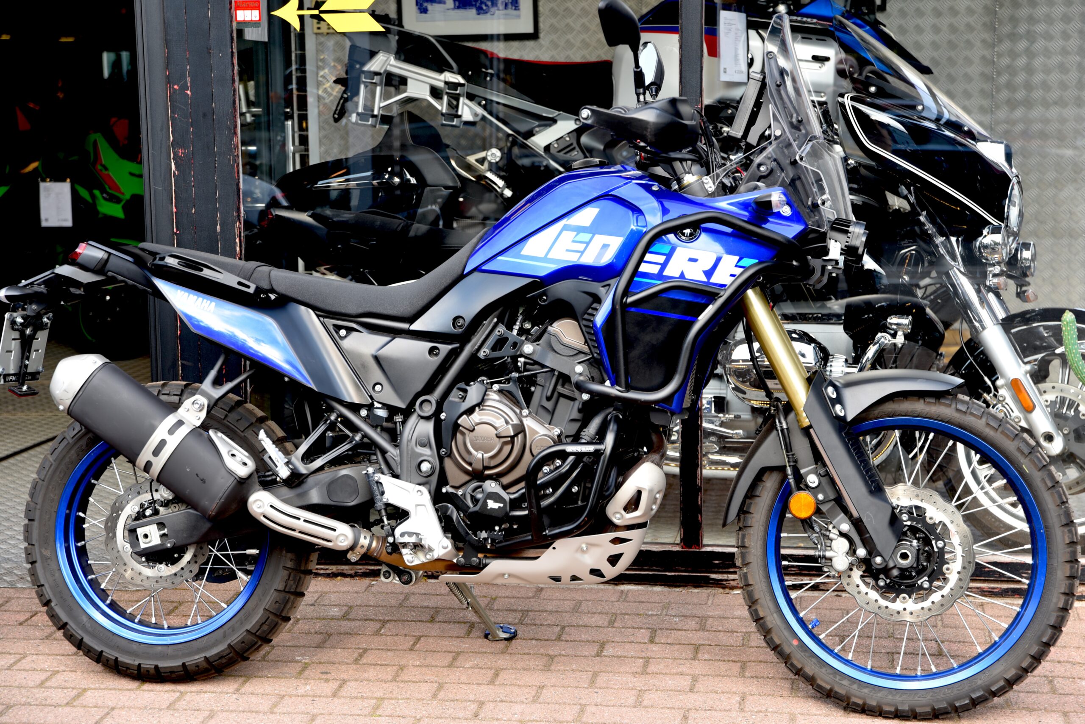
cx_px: 542
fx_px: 1990
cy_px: 362
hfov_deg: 30.5
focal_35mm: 66
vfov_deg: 20.6
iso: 100
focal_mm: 66
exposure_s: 1/60
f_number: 4
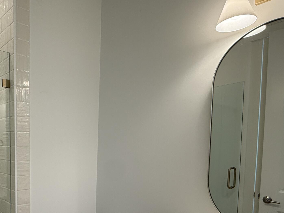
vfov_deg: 45.2
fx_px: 246
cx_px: 71
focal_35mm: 30
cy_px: 160
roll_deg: -1.3
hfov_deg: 57.0
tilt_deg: -3.9
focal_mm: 2.22
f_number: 2.2
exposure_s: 1/120
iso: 125
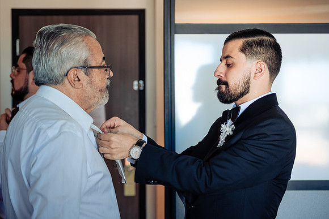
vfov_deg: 23.1
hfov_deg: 34.1
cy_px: 109
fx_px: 536
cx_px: 165
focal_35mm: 59
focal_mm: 58
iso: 800
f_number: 4.5
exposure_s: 1/100
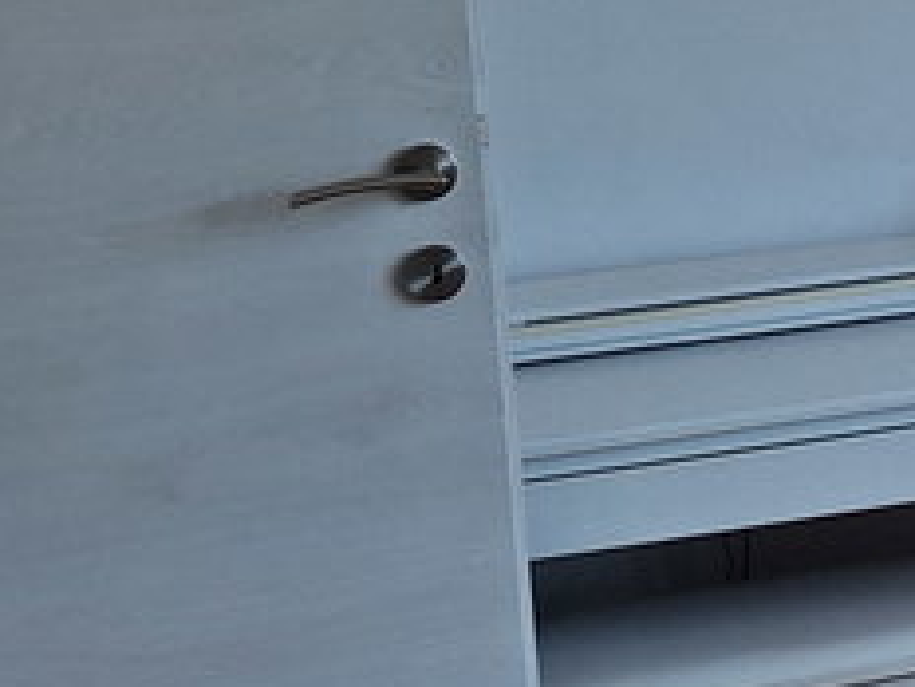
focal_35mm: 106
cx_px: 1710
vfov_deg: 13.6
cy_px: -114
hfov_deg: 15.6
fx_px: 2802
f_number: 1.8
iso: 40
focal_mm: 5.54
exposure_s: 1/375
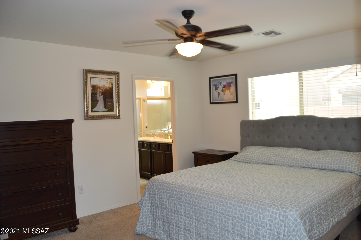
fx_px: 270
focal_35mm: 27
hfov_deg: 67.4
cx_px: 180
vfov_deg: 47.8
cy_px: 120
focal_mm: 18
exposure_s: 1/80
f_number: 4
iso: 400
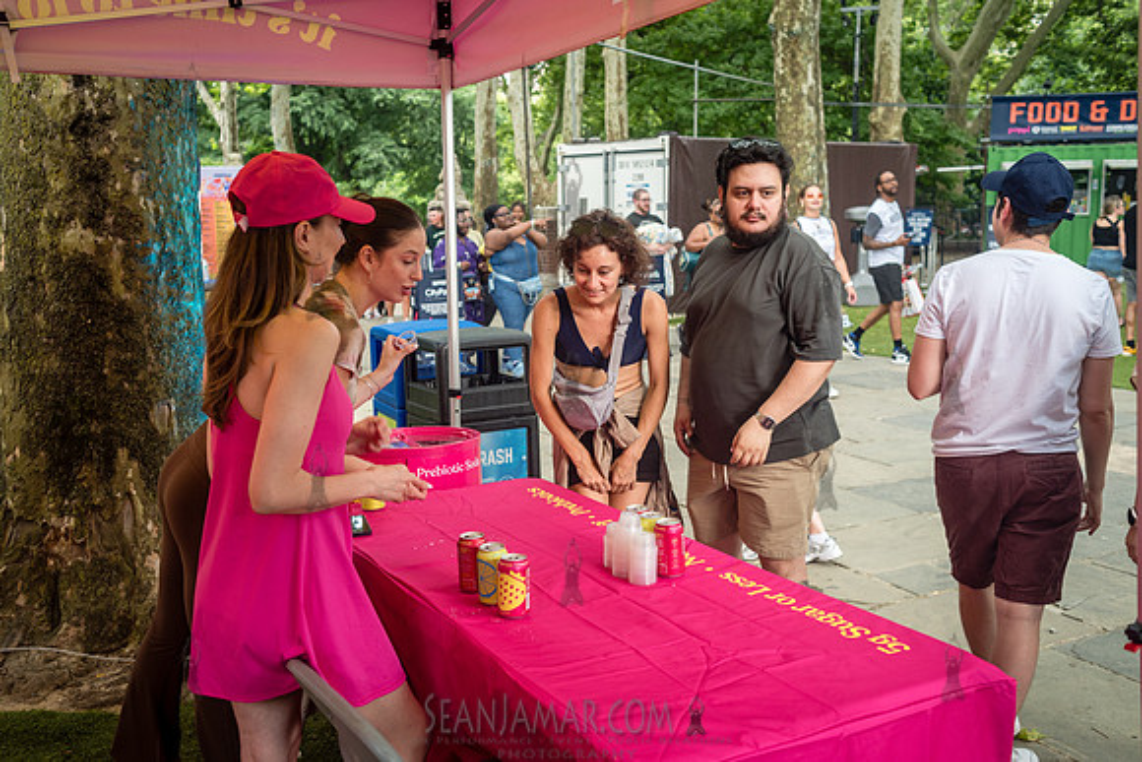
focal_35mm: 35
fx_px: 1110
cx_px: 571
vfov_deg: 37.9
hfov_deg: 54.4
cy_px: 381
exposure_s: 1/100
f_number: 4
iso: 400
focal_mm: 35
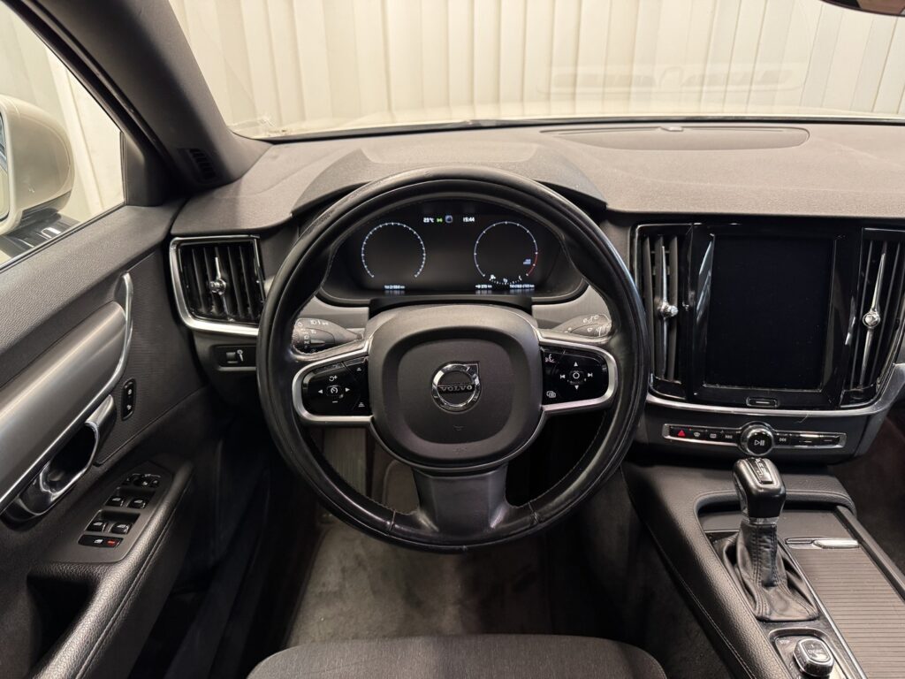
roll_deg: +0.7
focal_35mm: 24
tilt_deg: -27.4
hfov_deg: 71.6
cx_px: 452
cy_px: 340
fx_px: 627
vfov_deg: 56.8
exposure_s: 1/60
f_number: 1.78
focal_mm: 6.76
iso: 640
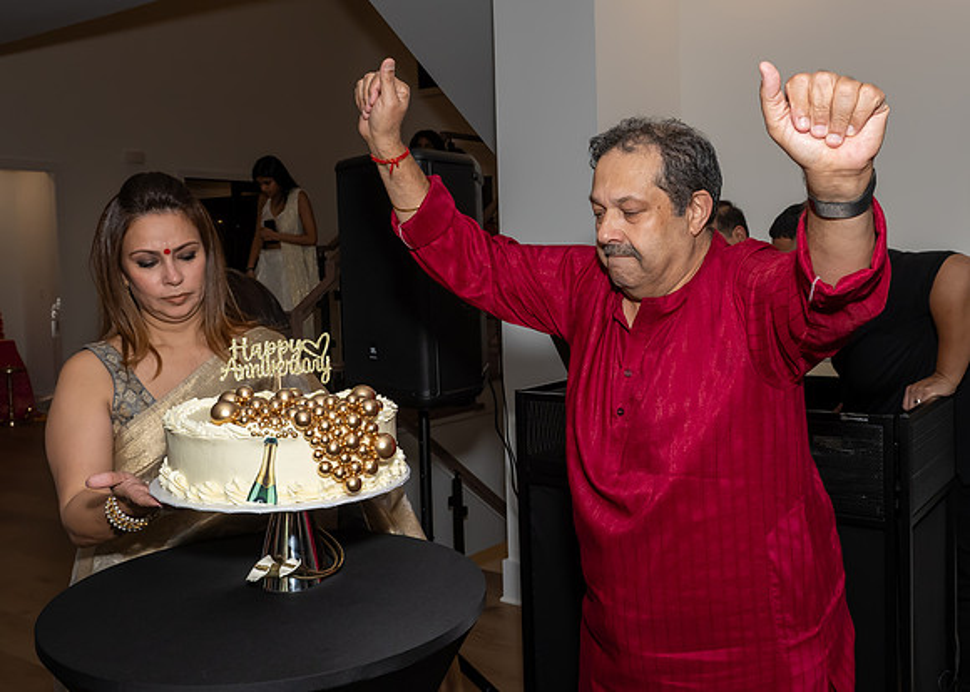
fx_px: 928
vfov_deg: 40.8
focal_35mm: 34
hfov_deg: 55.0
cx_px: 550
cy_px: 304
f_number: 7.1
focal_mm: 17
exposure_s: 1/250
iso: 800
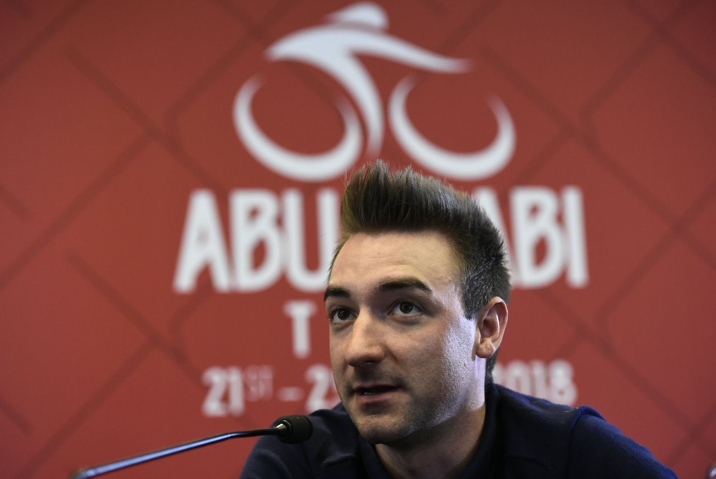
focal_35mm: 105
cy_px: 240
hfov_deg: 19.4
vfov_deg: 13.1
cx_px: 358
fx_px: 2090
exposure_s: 1/320
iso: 4000
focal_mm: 105
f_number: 3.5
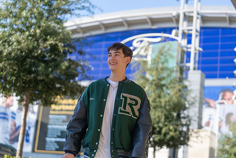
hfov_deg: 28.8
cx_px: 118
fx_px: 459
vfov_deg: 19.5
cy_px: 79
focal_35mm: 70
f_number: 2.8
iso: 125
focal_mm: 70
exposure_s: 1/500
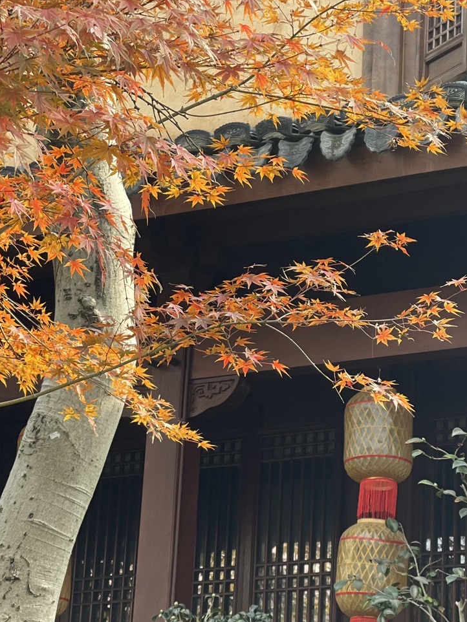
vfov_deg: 14.7
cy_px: 96
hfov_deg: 11.1
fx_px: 2391
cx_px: 283
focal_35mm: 133
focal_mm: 7.5
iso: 32
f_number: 2.2
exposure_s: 1/121
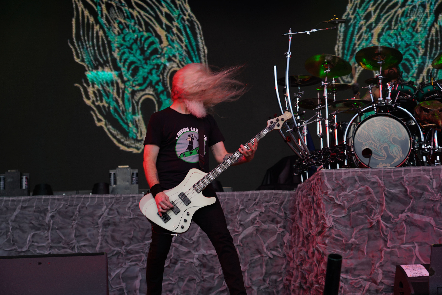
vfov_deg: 20.3
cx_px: 221
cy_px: 148
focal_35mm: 67
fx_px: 823
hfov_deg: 30.1
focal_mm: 67
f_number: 4.5
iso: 100
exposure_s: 1/100
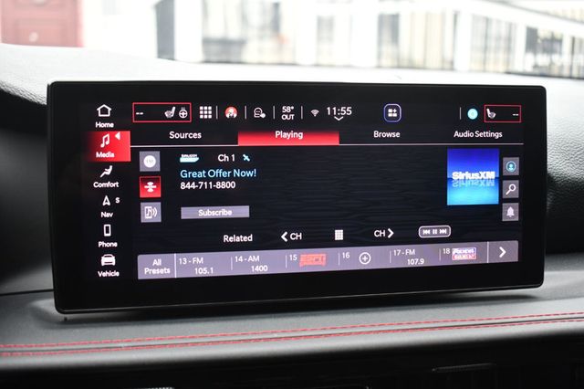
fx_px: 632
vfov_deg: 34.2
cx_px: 292
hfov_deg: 49.6
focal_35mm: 39
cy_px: 194
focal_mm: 26
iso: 800
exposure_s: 1/160
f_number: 4
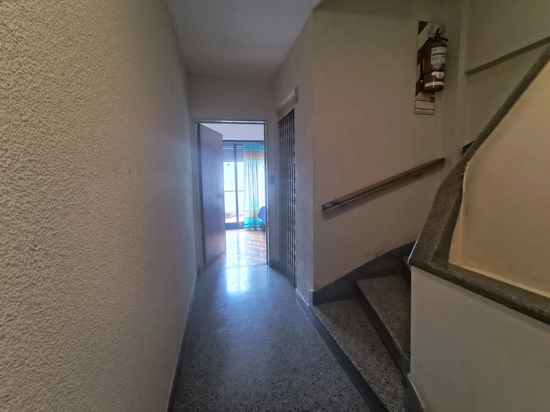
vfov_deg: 94.5
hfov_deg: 110.5
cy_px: 206
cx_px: 275
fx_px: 191
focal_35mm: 12
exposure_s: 1/33.3
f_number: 2.2
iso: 469
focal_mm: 2.13
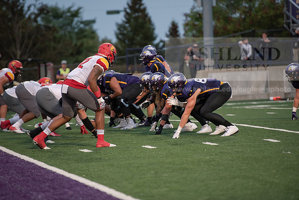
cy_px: 100
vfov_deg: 6.9
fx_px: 1661
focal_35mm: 200
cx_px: 150
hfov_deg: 10.3
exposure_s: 1/1000
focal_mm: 200
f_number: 2.8
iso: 2500
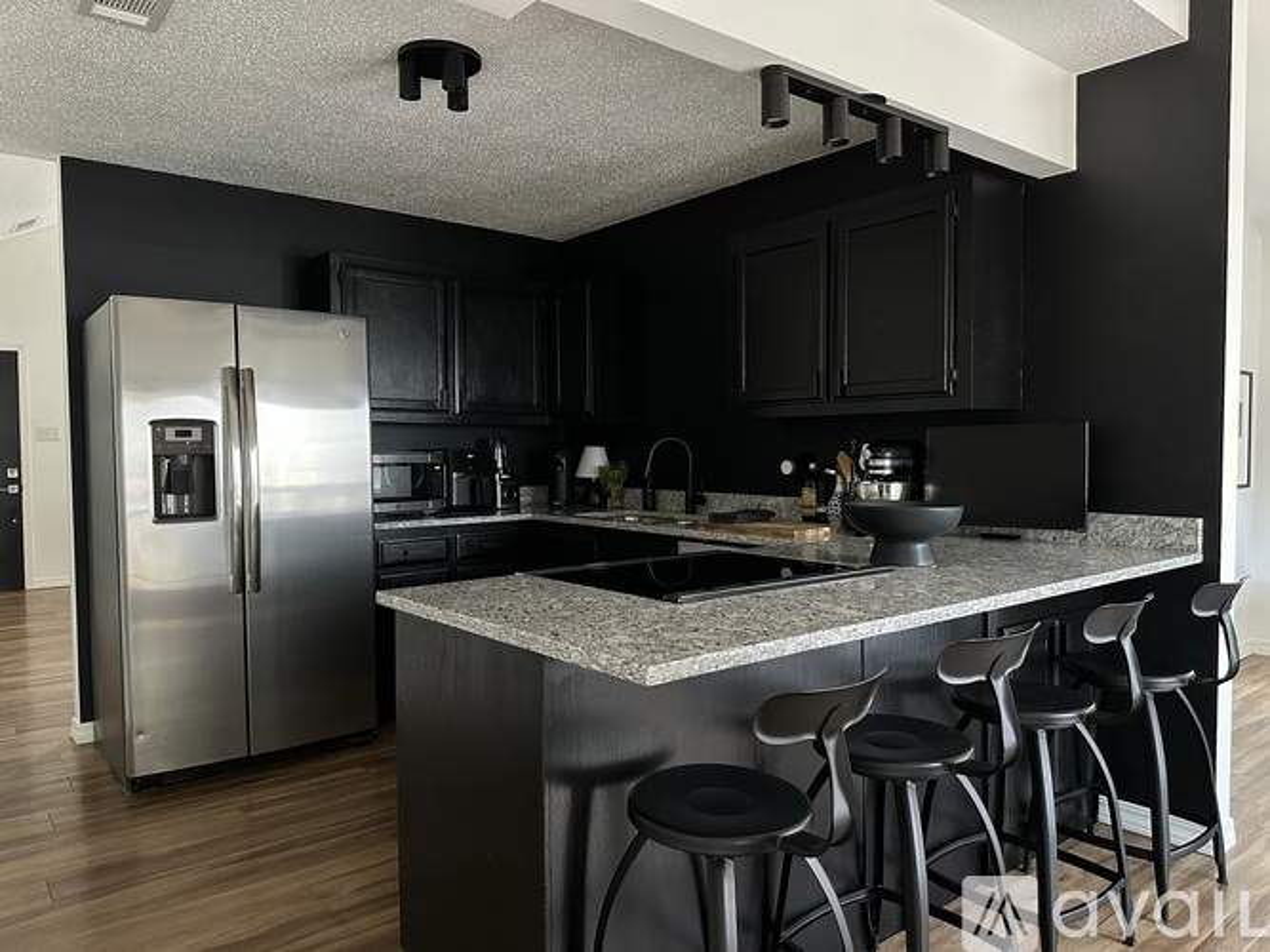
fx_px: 880
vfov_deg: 56.8
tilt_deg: -2.1
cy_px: 476
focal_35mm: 24
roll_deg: +0.5
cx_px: 635
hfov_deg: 71.6
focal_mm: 6.86
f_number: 1.78
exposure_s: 1/34
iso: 1000
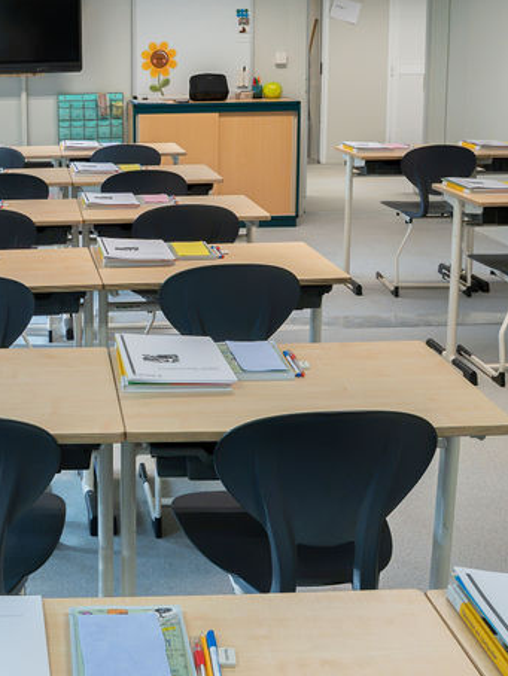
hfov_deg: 26.5
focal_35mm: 52
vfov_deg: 36.4
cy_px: 220
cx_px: -3
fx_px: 1017
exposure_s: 1/80
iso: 1000
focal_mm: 24
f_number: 10
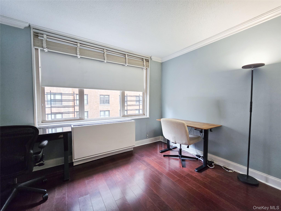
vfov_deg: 89.9
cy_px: 106
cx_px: 140
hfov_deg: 106.2
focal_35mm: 13
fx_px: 106
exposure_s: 1/75
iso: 125
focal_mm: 2.2
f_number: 2.2
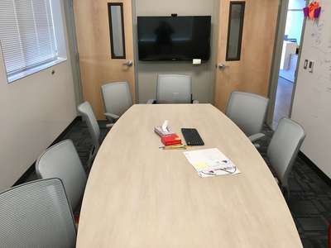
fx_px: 277
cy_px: 124
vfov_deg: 48.2
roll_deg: +0.0
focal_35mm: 29
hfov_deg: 61.7
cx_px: 166
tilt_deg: -19.6
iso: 40
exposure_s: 1/30
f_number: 2.2
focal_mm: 4.15
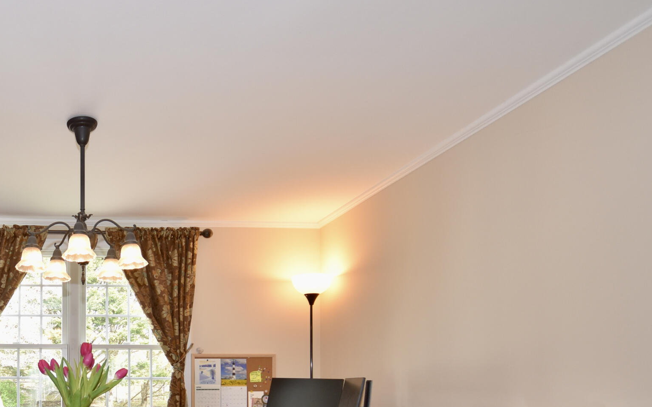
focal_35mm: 30
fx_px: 533
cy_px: 379
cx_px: 79
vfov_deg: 38.5
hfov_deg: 55.5
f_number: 4
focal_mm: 10
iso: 250
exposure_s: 1/60
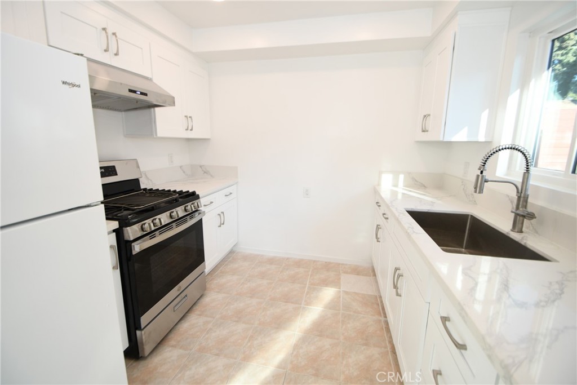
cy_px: 192
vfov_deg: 77.3
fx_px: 240
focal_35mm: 15
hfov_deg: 100.4
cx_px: 288
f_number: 4
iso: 125
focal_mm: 10
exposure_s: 1/60
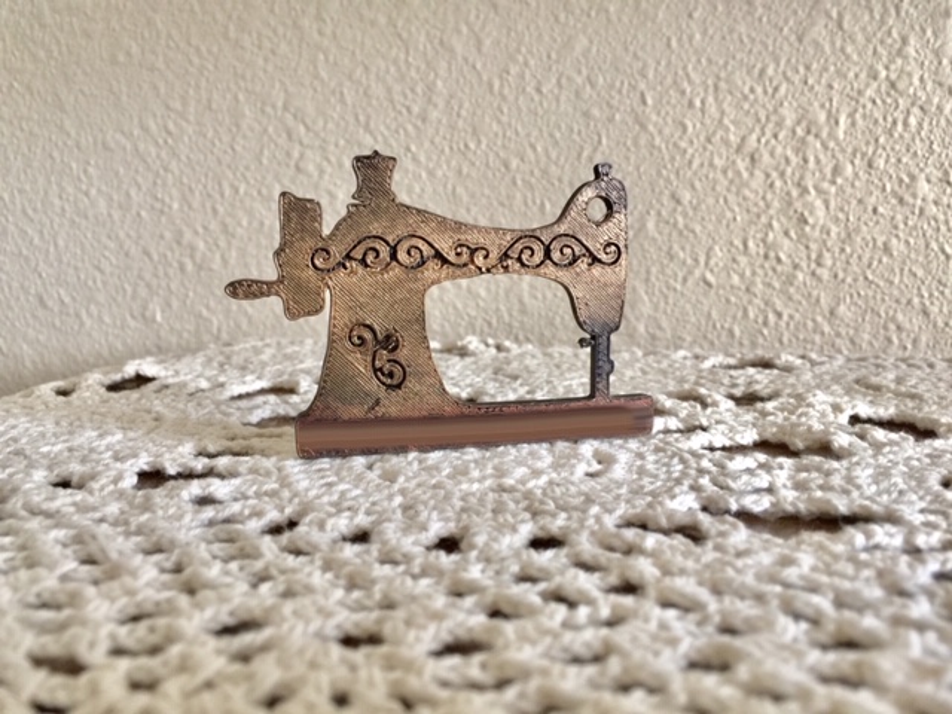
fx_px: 798
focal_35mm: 29
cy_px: 357
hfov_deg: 61.7
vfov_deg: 48.2
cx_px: 476
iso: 50
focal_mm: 4.15
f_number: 2.2
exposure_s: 1/15
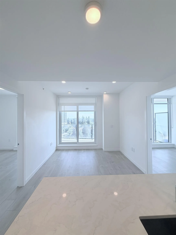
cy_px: 118
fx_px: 95
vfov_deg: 102.1
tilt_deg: +0.3
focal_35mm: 14
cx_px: 88
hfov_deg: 85.7
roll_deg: +0.1
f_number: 2.2
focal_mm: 2.22
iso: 64
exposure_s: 1/215
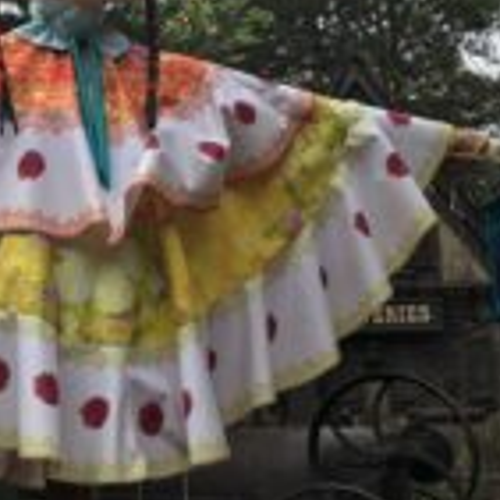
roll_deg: +0.7
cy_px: 183
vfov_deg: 24.6
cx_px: 18
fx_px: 1144
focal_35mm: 70
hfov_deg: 23.7
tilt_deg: +13.5
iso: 25
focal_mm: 4.15
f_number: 2.2
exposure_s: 1/277
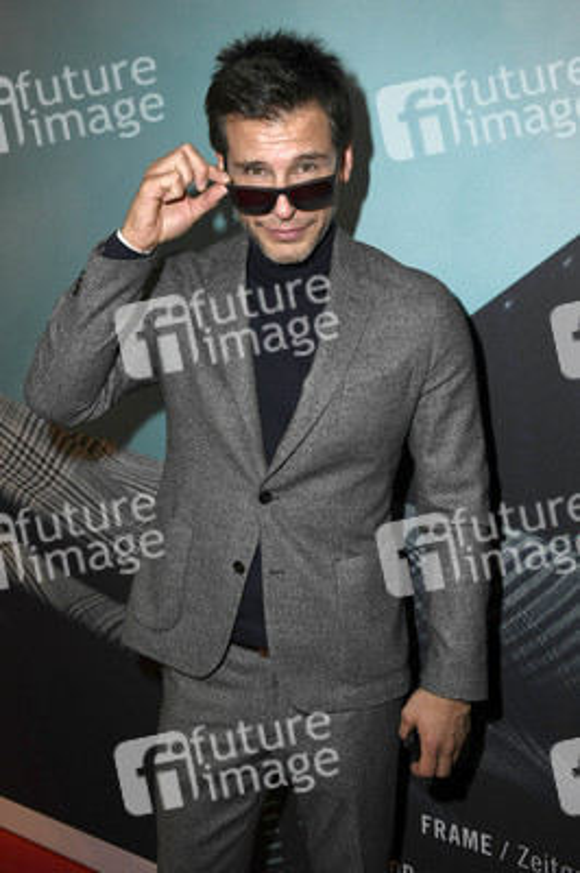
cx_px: 290
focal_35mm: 34
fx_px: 823
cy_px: 436
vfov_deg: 55.8
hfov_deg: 38.8
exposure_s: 1/125
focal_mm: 34
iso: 2000
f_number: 6.3
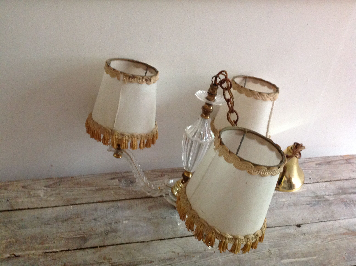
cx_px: 178
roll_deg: -4.5
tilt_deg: -36.8
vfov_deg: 40.6
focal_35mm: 35
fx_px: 359
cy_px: 133
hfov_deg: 52.7
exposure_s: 1/15
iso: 320
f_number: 2.4
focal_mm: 4.28
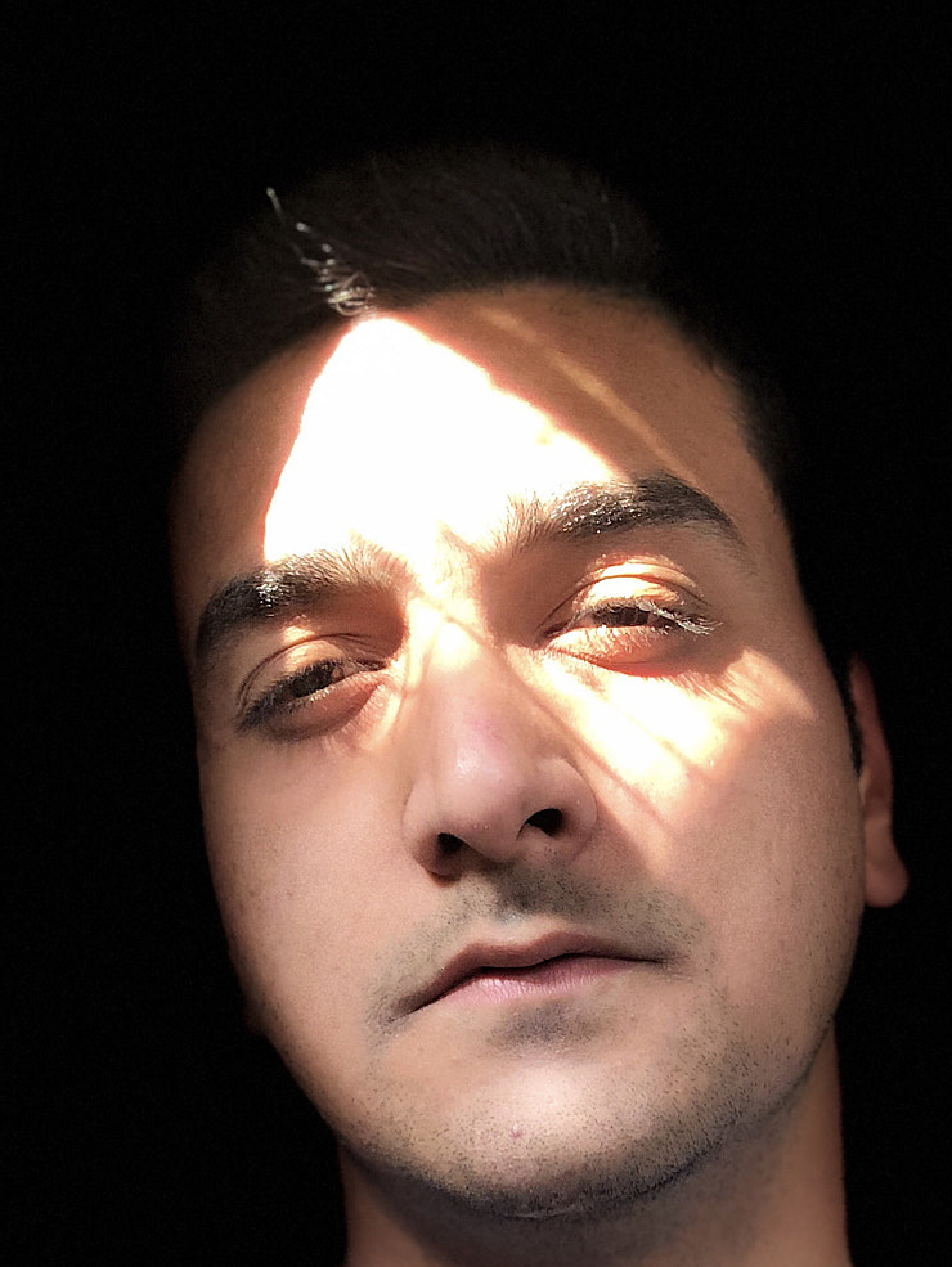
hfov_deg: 28.1
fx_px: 1905
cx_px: 443
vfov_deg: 35.9
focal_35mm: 52
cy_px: 963
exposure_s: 1/33
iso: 25
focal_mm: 2.87
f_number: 2.2
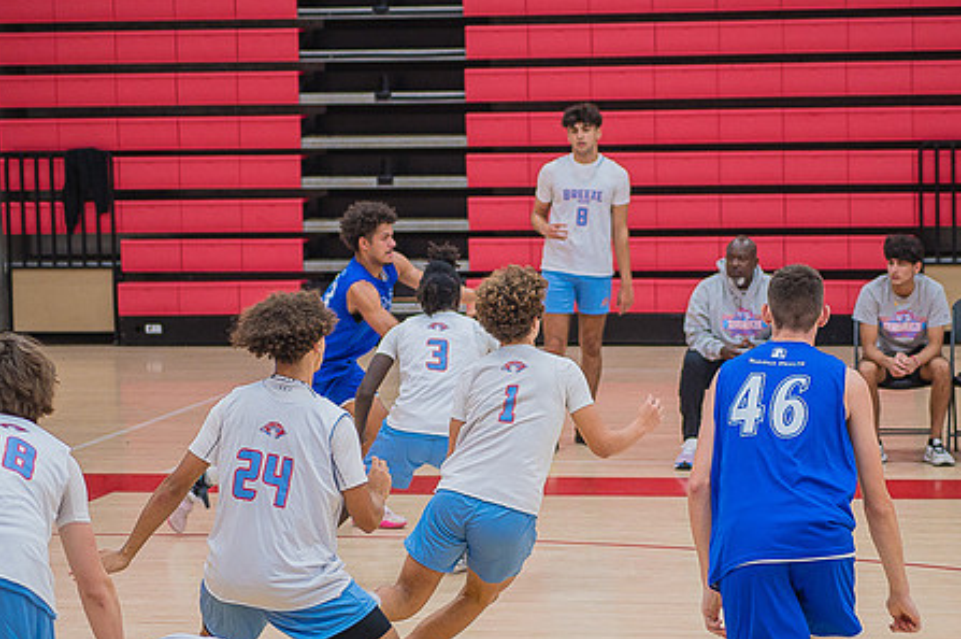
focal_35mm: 146
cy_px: 374
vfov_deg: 9.4
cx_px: 520
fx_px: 3893
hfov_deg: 14.1
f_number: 4.8
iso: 1000
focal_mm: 102
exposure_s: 1/250
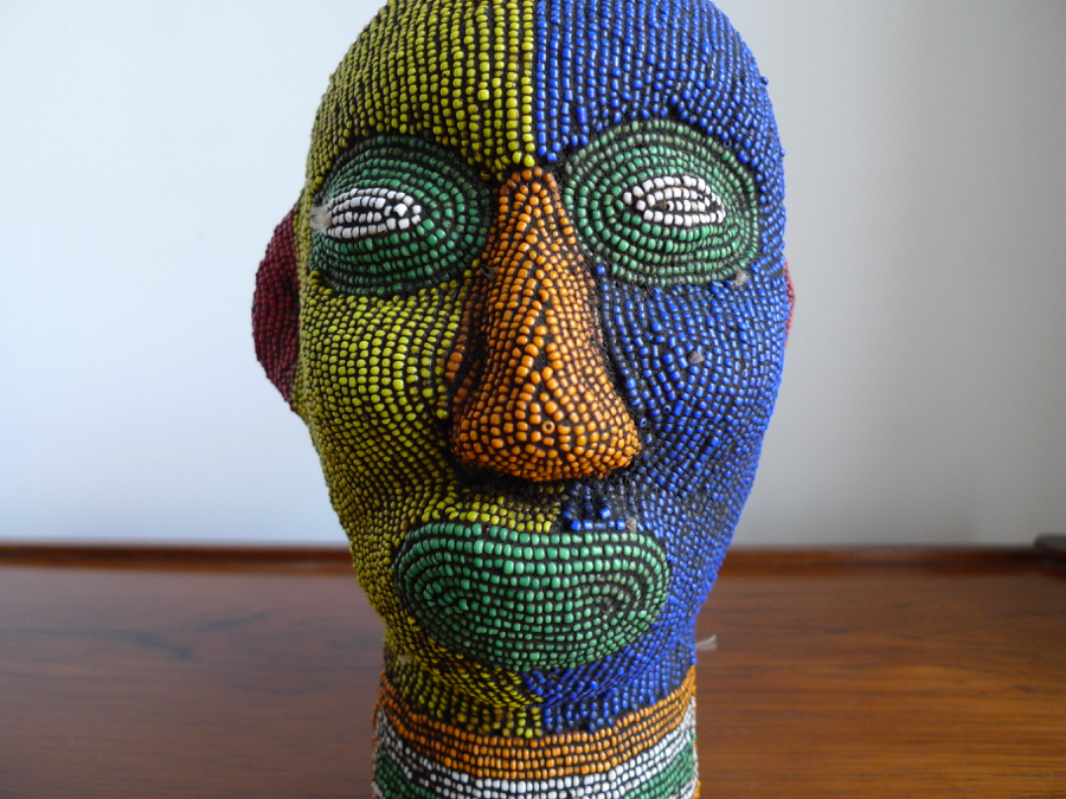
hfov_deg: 71.6
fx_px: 739
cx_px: 533
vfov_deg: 56.8
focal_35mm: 24
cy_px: 400
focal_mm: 5.1
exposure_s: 1/60
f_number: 2
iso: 160
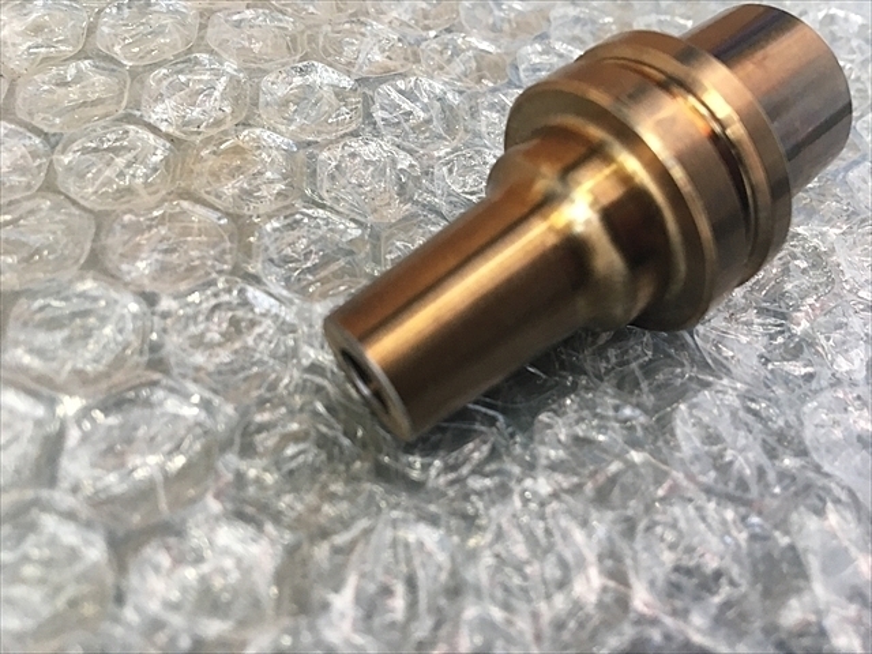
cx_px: 436
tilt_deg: -50.8
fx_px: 731
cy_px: 327
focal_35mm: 29
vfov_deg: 48.2
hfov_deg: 61.7
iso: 100
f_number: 2.2
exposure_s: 1/30
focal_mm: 4.15
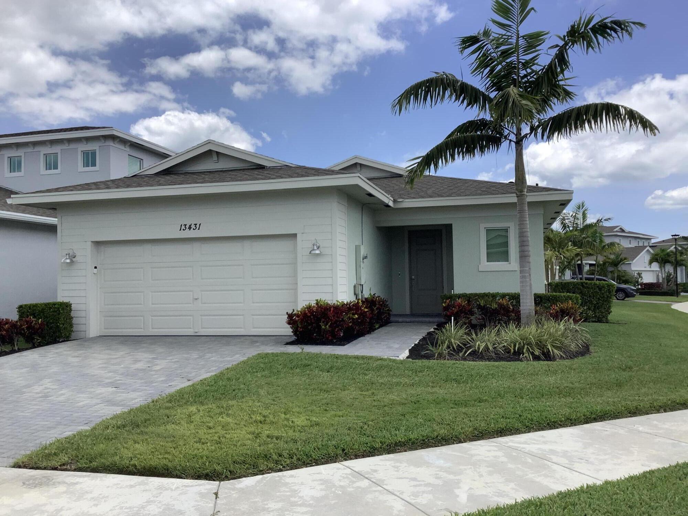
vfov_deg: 45.4
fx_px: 616
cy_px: 258
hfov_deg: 58.4
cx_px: 344
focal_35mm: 31
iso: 25
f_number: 2.4
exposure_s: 1/1294
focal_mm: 3.3
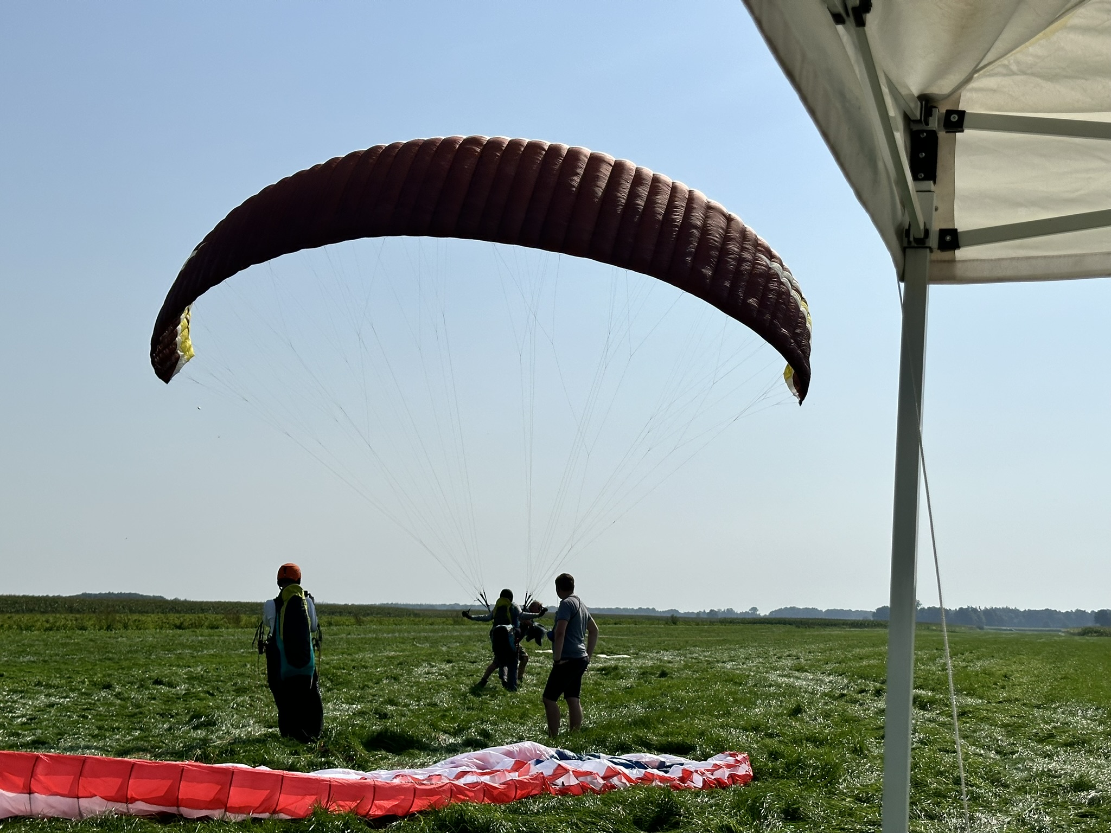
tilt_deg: +7.7
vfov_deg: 30.3
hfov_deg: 39.7
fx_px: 1541
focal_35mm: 48
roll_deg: -1.8
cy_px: 416
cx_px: 556
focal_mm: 6.86
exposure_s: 1/15873
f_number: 1.78
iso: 64
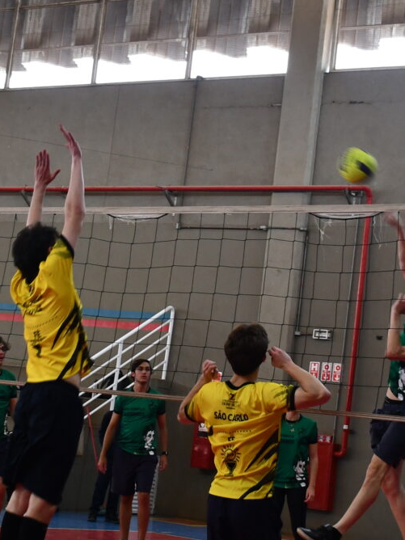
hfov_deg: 15.7
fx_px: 1466
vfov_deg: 20.8
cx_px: 191
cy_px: 216
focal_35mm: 94
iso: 800
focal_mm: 23
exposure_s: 1/160
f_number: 3.8
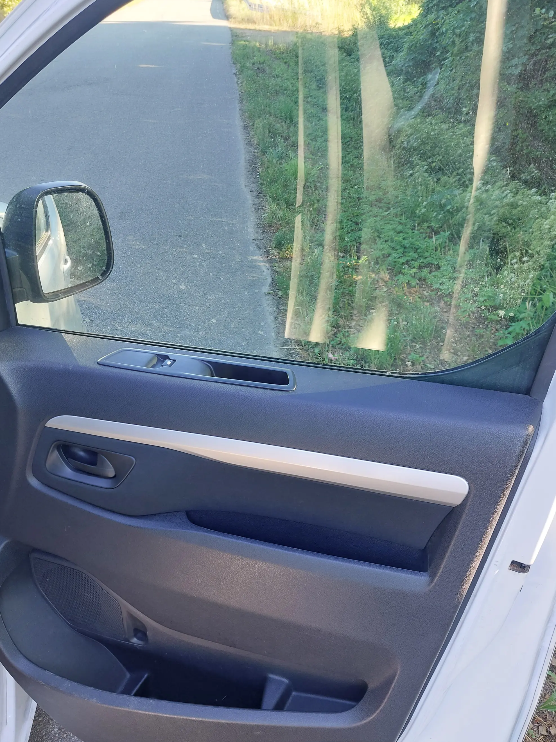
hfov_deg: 46.8
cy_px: 416
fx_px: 643
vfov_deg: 59.8
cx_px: 262
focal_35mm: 30
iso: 50
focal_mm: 5.23
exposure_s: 1/50
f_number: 1.8
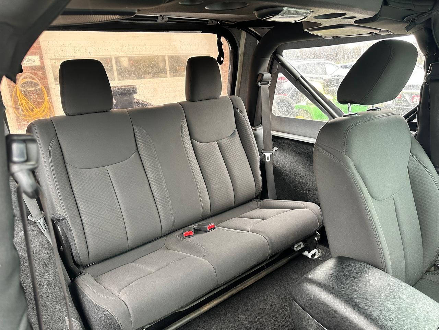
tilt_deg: -17.3
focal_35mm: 24
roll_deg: +3.6
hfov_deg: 71.6
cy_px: 165
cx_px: 220
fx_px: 304
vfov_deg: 56.8
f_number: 1.78
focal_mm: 6.86
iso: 250
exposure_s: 1/105
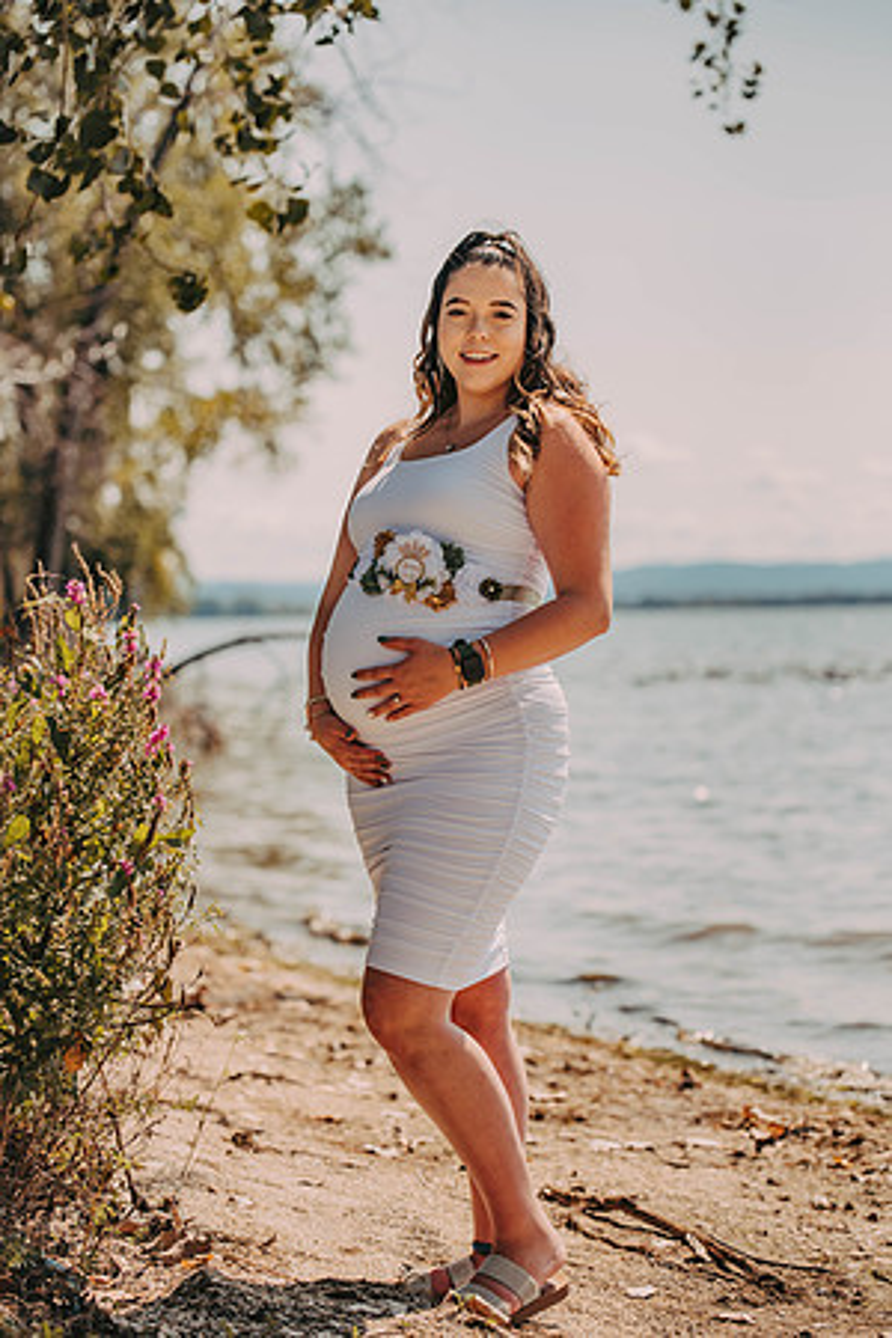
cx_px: 446
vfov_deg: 25.4
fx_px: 2973
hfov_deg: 17.1
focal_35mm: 80
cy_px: 669
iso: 250
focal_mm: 80
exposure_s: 1/4000
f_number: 2.8
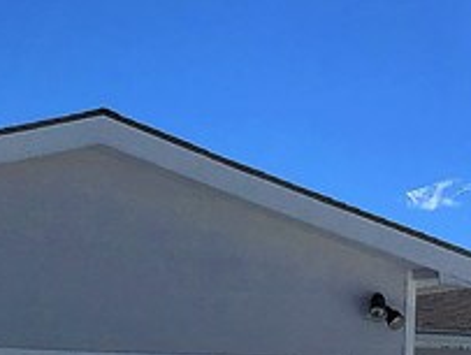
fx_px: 1990
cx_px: 26
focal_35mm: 146
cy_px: 629
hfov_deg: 13.4
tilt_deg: -3.6
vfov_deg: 9.7
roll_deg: +0.8
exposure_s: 1/7692
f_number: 2.2
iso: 25
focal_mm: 4.15
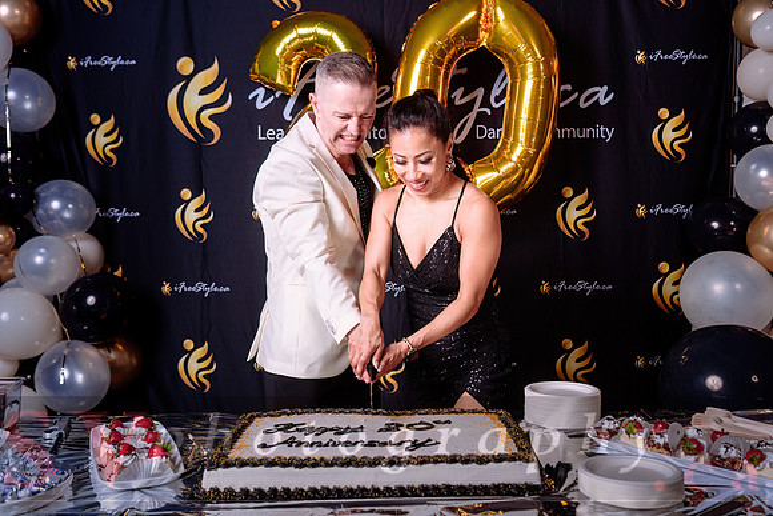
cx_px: 403
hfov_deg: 53.8
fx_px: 762
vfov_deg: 37.4
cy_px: 247
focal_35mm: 35
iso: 200
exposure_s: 1/100
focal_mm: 34
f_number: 4
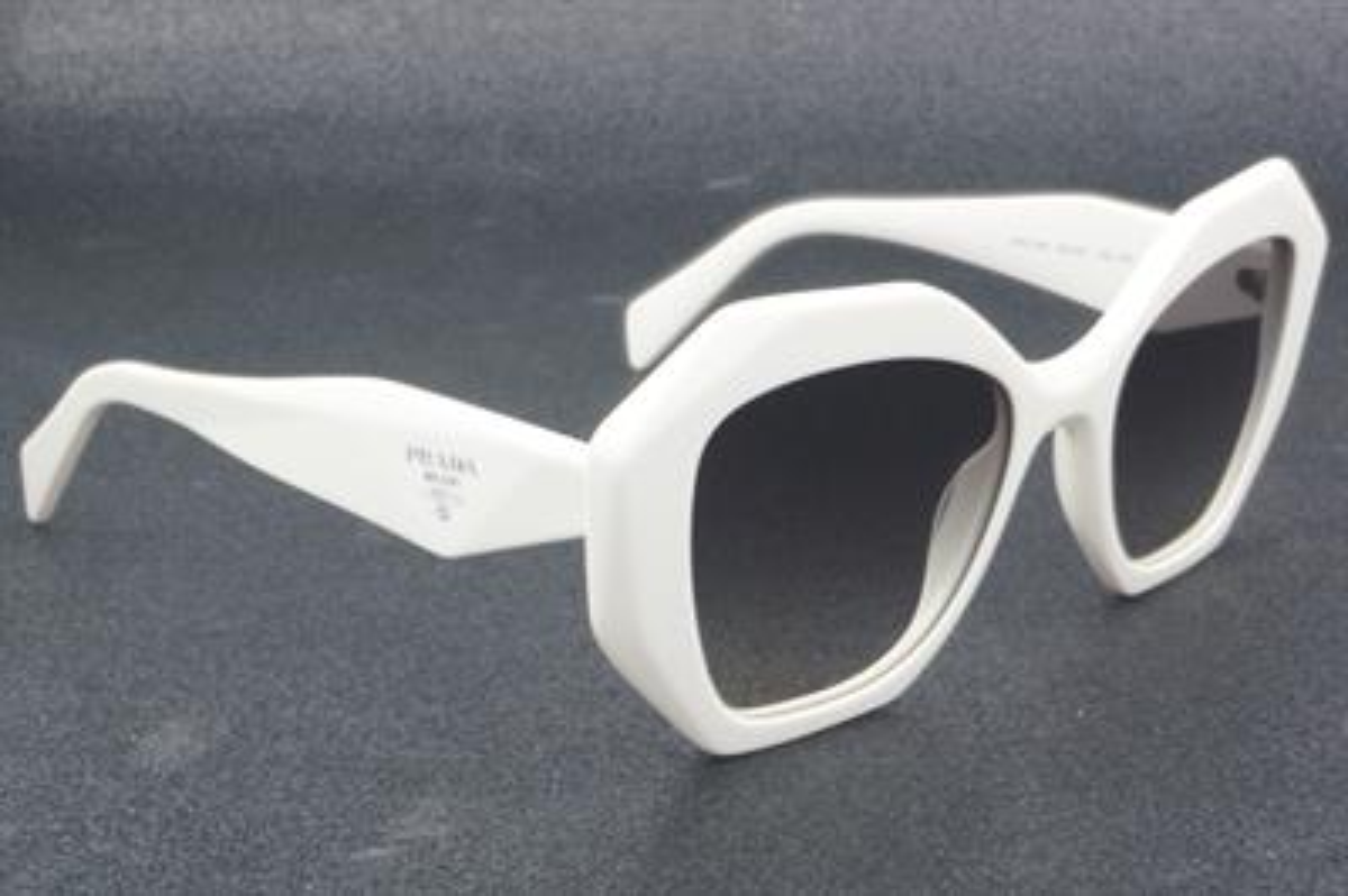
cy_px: 448
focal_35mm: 75
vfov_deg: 18.2
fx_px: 2806
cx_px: 674
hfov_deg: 27.0
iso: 100
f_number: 32
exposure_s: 1.3
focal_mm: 50
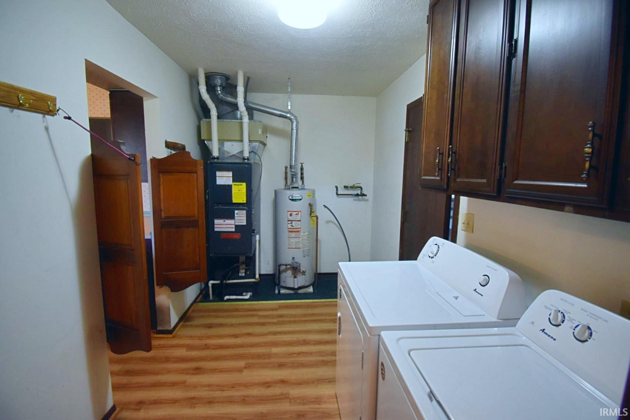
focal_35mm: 15
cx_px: 315
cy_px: 210
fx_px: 262
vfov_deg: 77.3
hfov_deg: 100.4
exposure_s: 1/60
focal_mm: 10
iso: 1400
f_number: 4.5
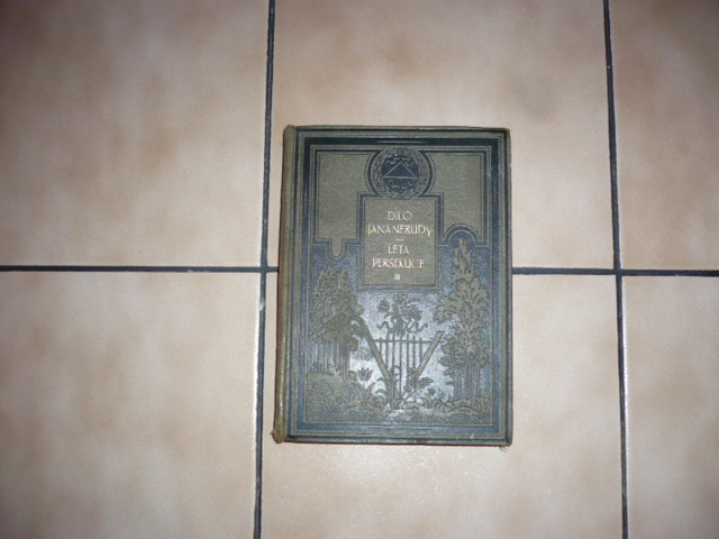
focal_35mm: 35
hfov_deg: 52.6
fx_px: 727
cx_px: 360
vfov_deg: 40.7
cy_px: 270
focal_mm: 5.8
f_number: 2.8
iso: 200
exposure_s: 1/30
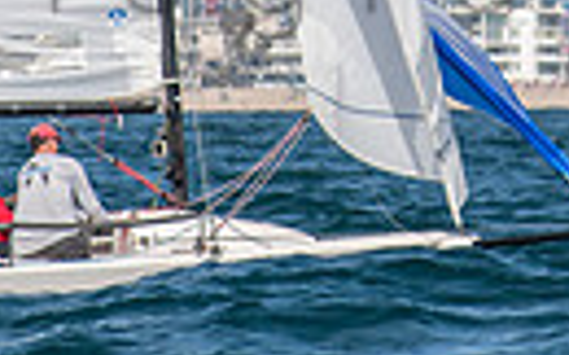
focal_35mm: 885
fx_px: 13712
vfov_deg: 1.5
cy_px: -353
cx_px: 665
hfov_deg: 2.4
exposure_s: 1/1250
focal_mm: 130
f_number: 6.3
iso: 200
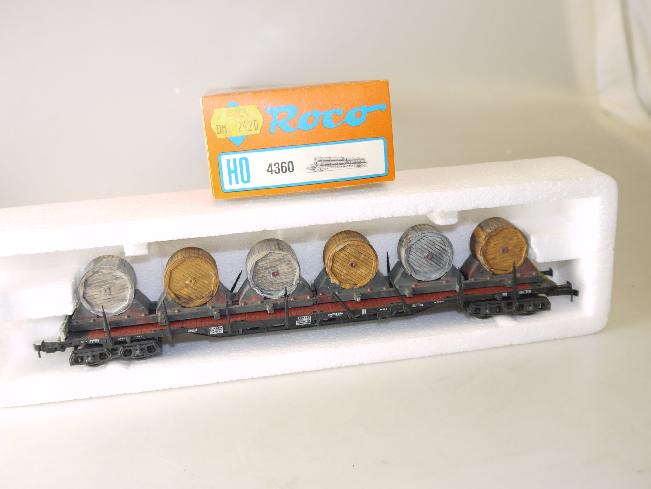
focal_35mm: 39
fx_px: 733
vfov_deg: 36.8
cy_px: 244
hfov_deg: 47.9
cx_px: 326
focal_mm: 14
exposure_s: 1/60
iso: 100
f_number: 3.5
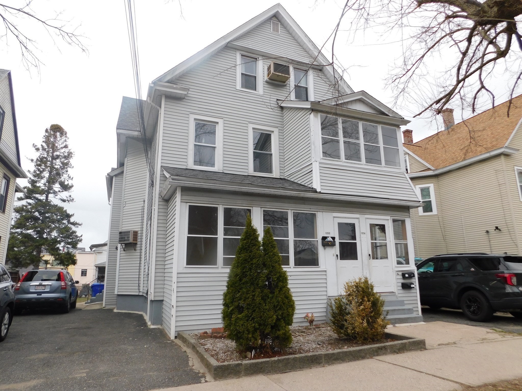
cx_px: 261
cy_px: 196
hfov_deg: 73.9
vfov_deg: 58.9
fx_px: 347
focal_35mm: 23
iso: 125
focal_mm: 4
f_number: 3
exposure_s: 1/250
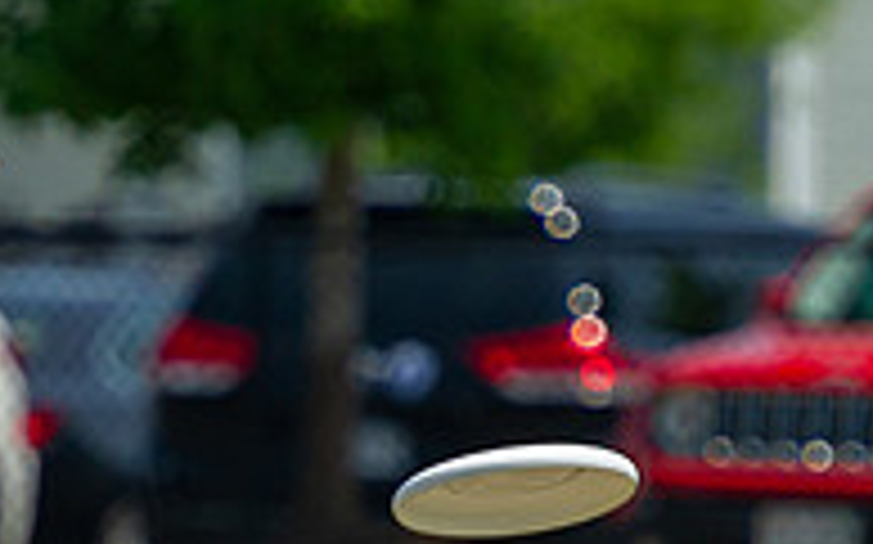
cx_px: -312
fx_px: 33789
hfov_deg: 1.5
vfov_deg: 0.9
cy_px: 262
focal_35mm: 1421
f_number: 4
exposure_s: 1/5000
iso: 450
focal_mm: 260
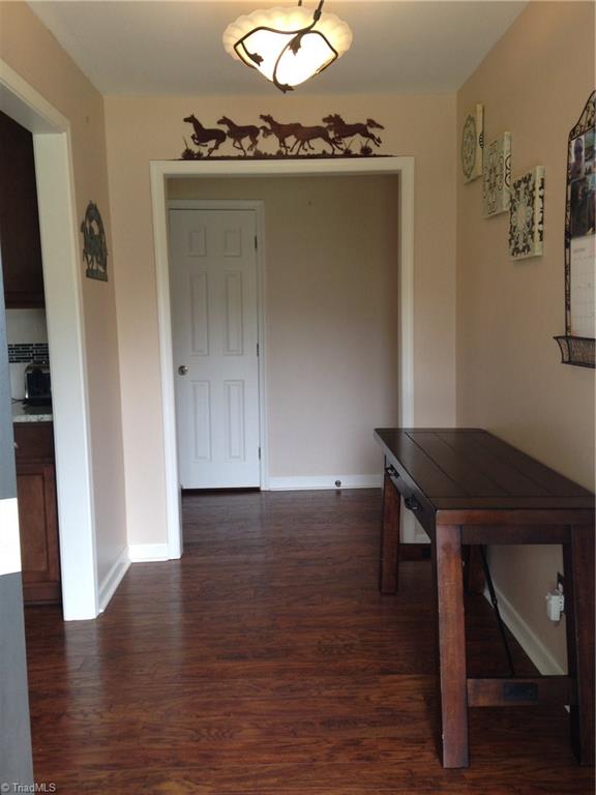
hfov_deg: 42.9
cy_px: 398
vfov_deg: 55.4
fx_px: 758
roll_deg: +0.5
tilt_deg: -6.2
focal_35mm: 33
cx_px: 298
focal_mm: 4.12
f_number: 2.4
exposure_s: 1/30
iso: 50
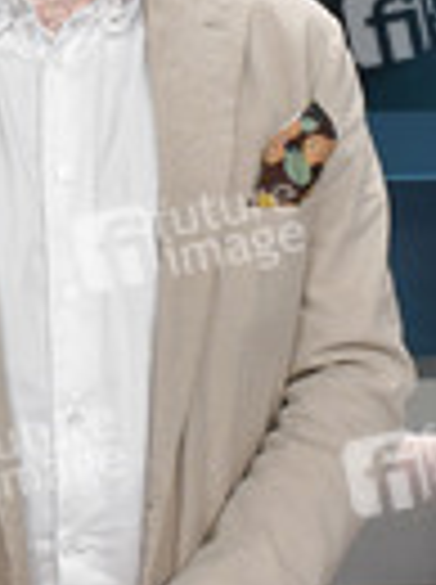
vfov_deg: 24.1
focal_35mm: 80
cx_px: 70
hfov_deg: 18.2
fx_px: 1348
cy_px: 126
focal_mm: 24
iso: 2500
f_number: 5.6
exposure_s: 1/200
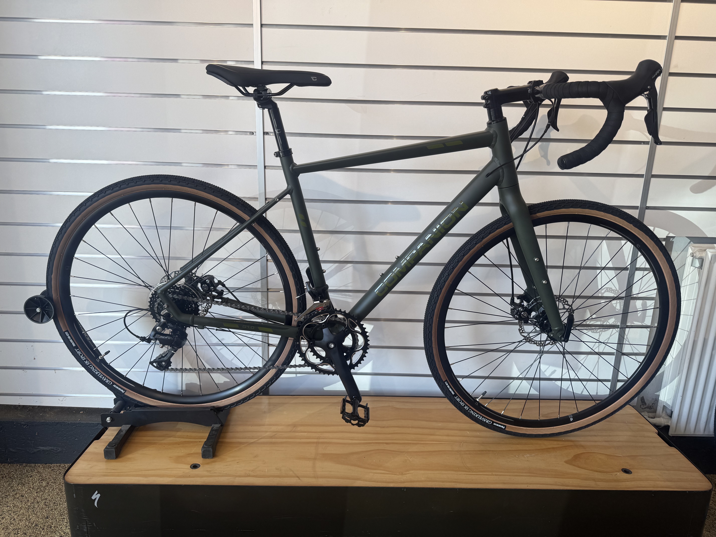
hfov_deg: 71.6
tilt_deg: -14.8
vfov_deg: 56.8
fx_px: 496
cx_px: 358
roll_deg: -1.1
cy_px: 268
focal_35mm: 24
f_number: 1.78
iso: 64
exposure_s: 1/196
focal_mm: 6.76
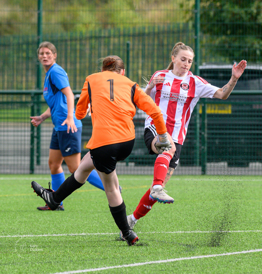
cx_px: 139
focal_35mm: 552
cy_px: 95
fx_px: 4842
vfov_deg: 3.2
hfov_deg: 3.1
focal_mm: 220
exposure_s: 1/2500
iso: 1000
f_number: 5
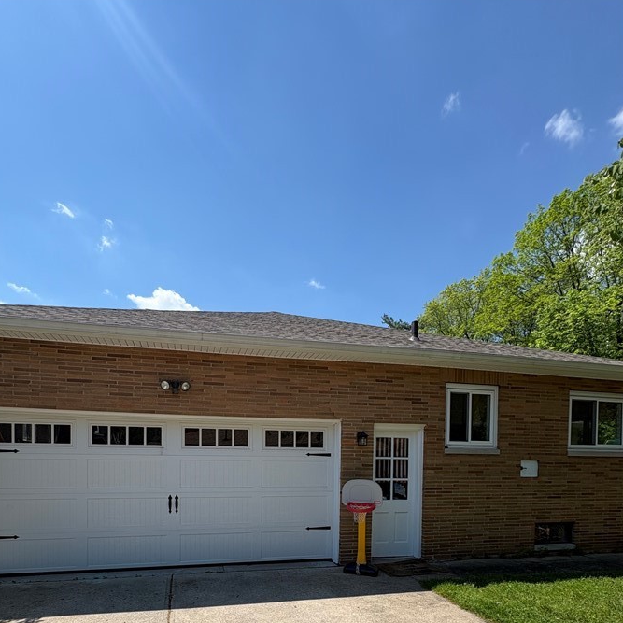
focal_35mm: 19
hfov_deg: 77.3
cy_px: 468
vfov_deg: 72.3
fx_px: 387
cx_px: 272
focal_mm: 2.22
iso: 40
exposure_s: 1/1567
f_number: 2.2
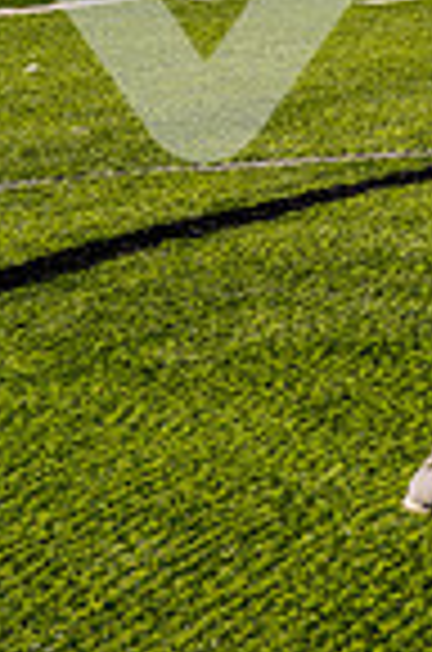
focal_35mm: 168
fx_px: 3038
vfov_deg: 11.8
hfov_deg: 8.0
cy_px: -292
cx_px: 652
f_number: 14
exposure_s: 1/250
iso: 100
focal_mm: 54
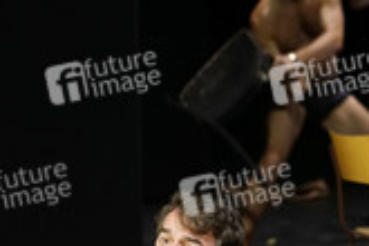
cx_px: 44
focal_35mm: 232
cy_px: 246
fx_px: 2378
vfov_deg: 5.9
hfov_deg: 8.8
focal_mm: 85
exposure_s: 1/200
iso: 1600
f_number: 3.5
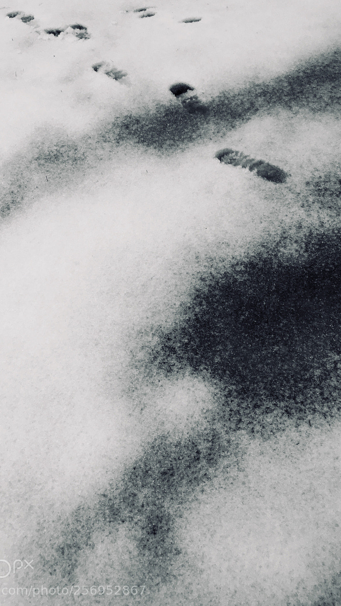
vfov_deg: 58.0
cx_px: 177
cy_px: 296
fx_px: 547
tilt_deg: -51.7
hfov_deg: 34.6
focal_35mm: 34
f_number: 2.2
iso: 32
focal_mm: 4.15
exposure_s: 1/120
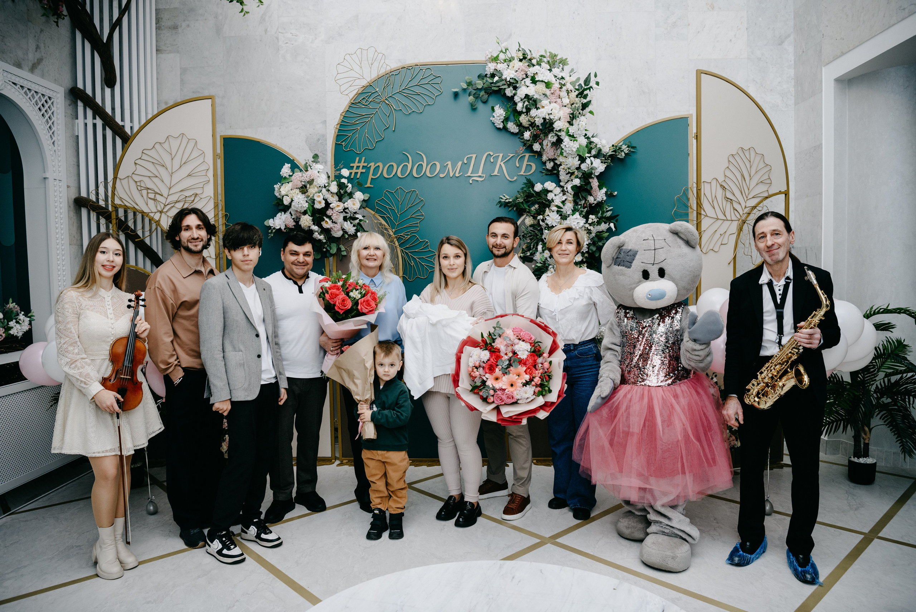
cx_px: 453
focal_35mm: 24
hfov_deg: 73.1
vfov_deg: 52.7
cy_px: 309
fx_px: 617
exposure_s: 1/160
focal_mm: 24
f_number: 3.5
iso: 320
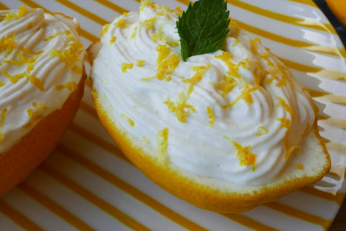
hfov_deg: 36.8
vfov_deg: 25.1
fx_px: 519
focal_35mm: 54
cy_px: 102
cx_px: 194
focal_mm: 14.6
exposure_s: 1/80
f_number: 8
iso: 250
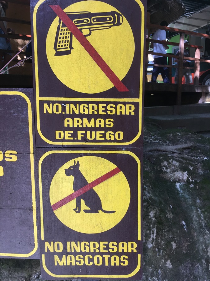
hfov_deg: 48.2
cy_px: 140
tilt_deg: -7.9
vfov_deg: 61.7
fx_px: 235
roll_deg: +0.2
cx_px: 105
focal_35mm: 29
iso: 32
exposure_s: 1/120
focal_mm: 4.15
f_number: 2.2
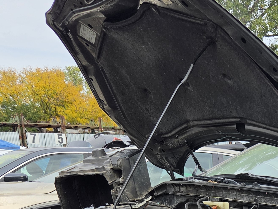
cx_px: 308
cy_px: 287
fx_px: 562
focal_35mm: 70
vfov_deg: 19.1
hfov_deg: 25.7
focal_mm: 5.4
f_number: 1.8
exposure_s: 1/2723
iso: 80
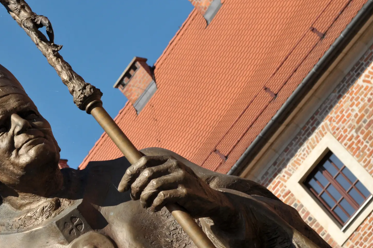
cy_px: 137
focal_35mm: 128
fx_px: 1325
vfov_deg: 10.7
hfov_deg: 15.9
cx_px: 73
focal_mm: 52
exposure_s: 1/320
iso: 200
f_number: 9
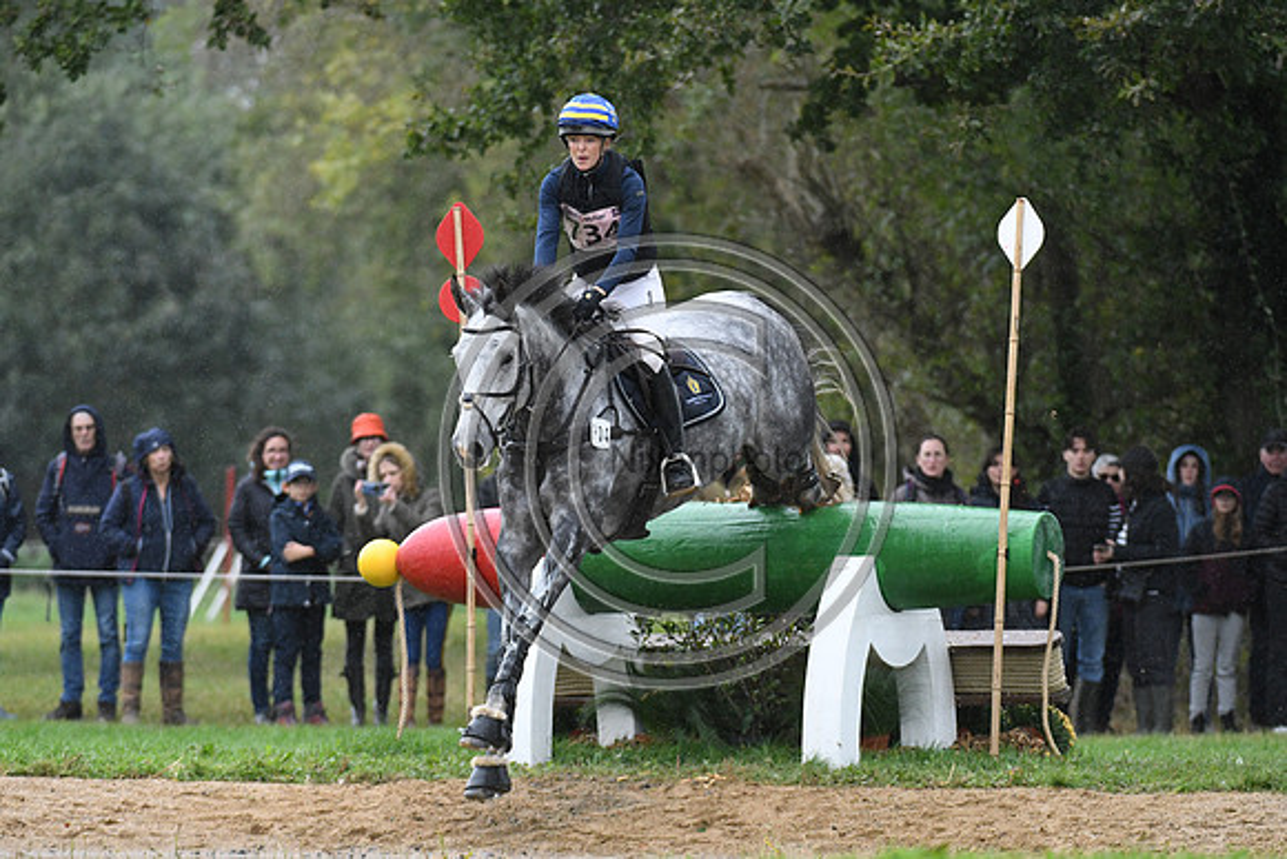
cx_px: 644
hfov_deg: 5.3
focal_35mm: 390
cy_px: 430
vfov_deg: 3.5
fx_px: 13945
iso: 2000
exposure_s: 1/1250
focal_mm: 260
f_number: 4.5
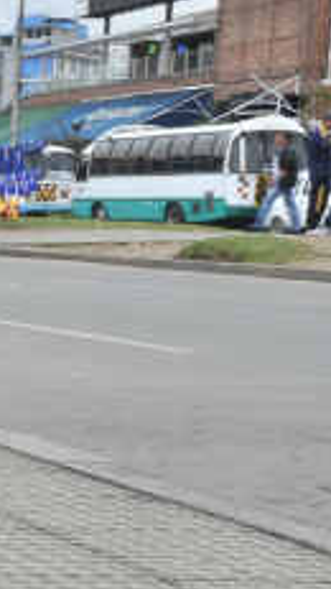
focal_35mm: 107
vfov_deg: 19.4
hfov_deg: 8.9
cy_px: 588
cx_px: -713
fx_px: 1669
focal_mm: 24
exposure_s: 1/25
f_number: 22
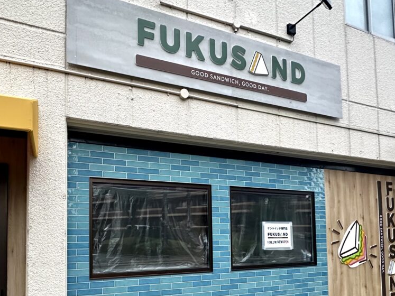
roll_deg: +0.8
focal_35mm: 24
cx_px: 148
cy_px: 225
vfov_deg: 54.0
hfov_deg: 70.4
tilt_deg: +3.9
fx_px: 274
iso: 320
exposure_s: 1/86
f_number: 2.2
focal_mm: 2.22
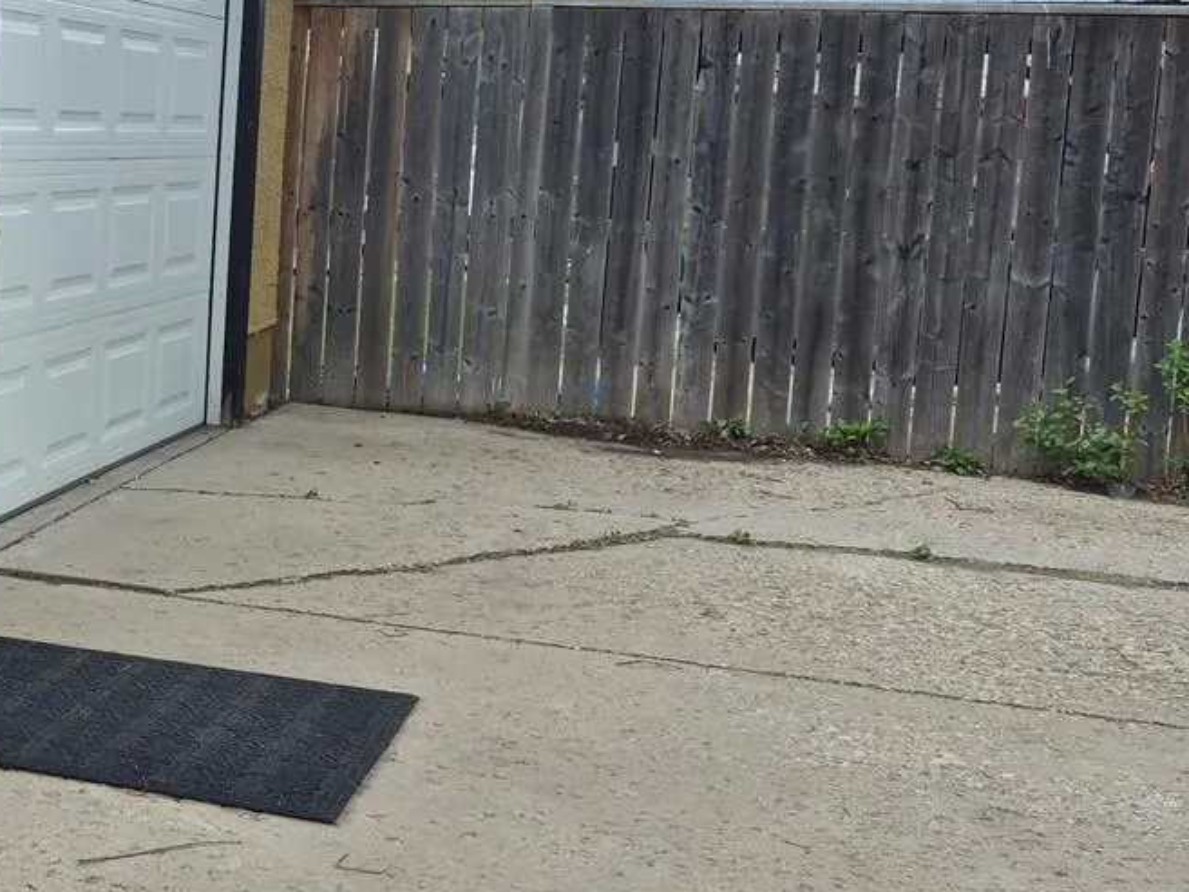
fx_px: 1924
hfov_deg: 31.3
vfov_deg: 26.0
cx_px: -54
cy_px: 346
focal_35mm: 56
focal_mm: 5.4
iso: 25
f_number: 1.8
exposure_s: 1/1240
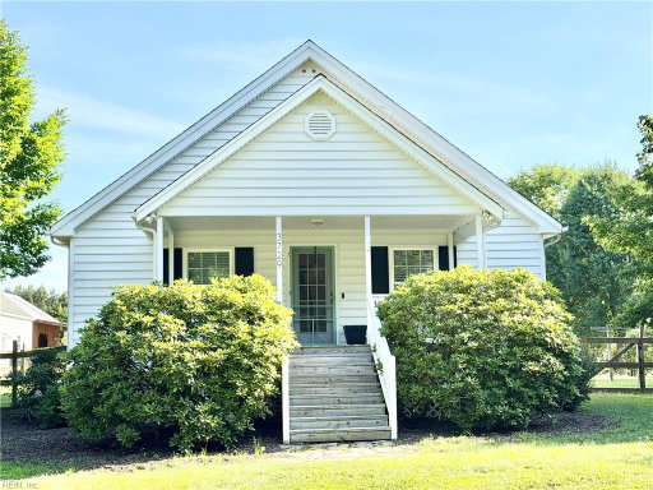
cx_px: 326
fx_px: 905
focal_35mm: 48
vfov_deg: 30.3
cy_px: 245
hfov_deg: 39.7
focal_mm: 6.76
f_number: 1.78
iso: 64
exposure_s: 1/1883
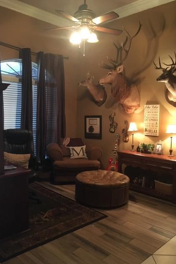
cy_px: 135
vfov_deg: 60.3
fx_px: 227
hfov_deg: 42.3
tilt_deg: -2.7
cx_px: 81
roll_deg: -0.3
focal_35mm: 31
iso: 320
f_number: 2.2
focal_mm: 4.15
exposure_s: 1/15
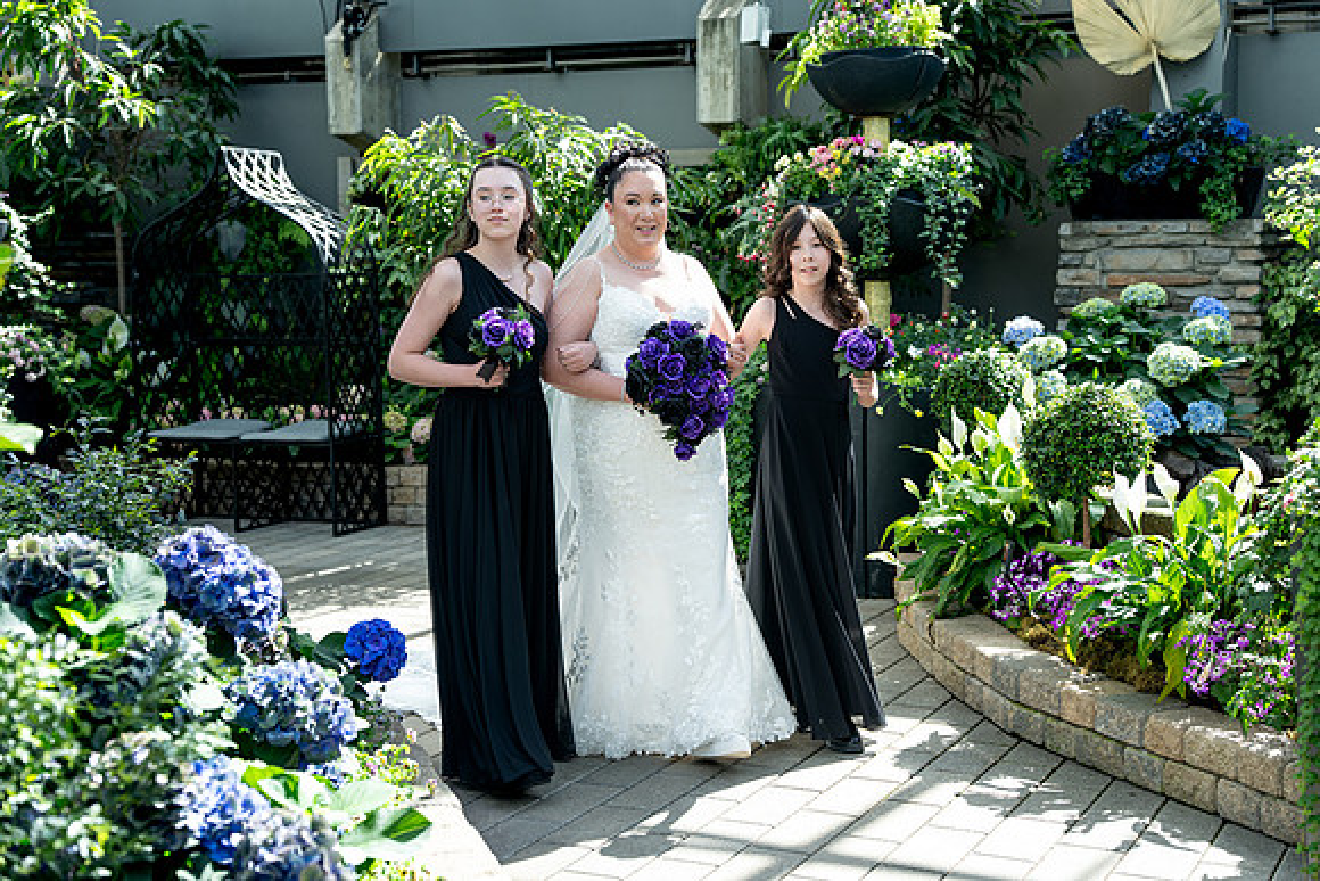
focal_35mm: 50
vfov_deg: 27.0
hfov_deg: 39.6
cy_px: 440
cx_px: 660
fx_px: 1834
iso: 200
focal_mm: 50
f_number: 2.8
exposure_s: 1/320
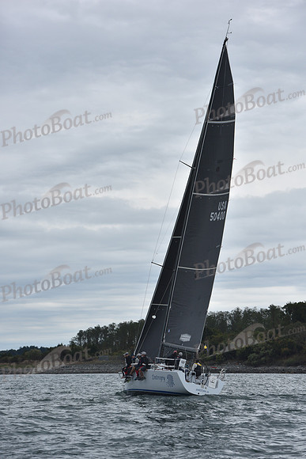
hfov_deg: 12.2
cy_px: 230
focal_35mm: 112
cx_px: 153
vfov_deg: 18.3
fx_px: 1427
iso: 400
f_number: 6.3
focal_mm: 112
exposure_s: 1/1000
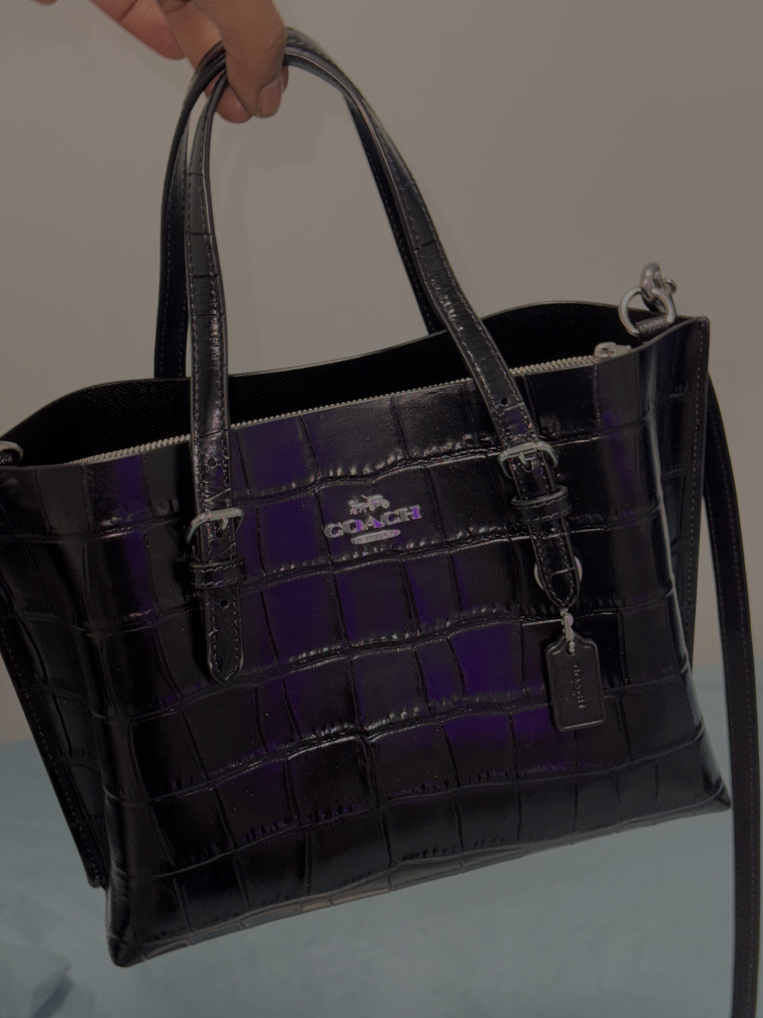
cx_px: 382
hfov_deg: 30.3
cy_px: 509
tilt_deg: -21.5
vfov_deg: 39.7
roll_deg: +11.2
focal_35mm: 48
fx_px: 1411
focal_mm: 6.76
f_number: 1.78
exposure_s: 1/15
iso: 50
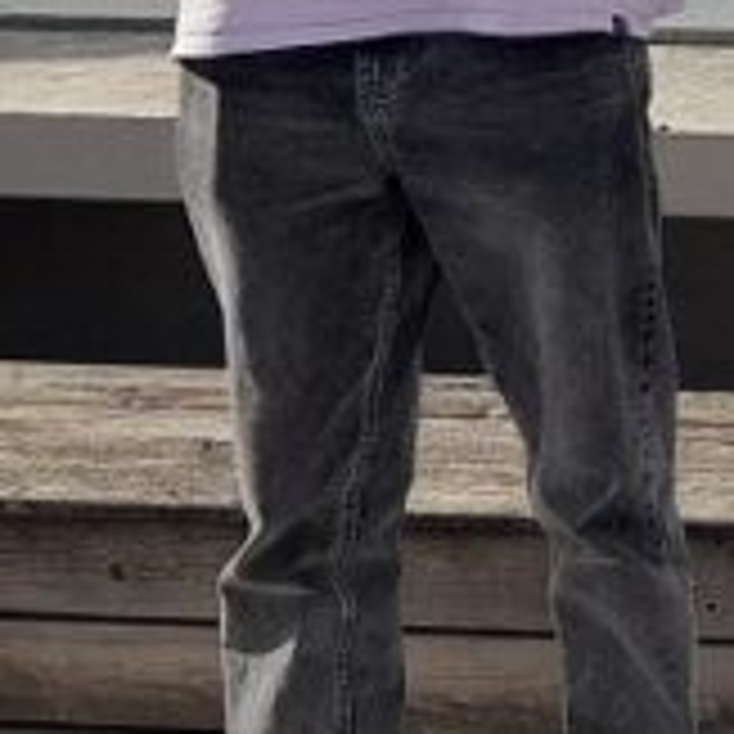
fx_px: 3335
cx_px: 1189
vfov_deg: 12.2
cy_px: -216
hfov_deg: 11.9
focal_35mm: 139
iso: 20
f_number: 2
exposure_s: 1/606
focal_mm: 4.6
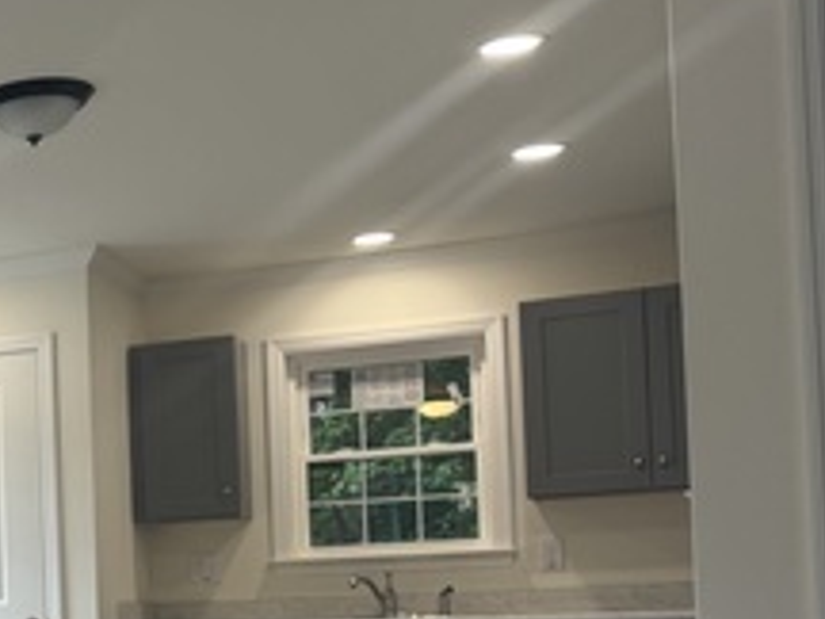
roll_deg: +2.7
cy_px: 608
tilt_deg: +0.9
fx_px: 1764
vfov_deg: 19.4
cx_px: -399
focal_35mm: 74
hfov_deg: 22.0
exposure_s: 1/120
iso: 64
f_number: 1.78
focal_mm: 6.76
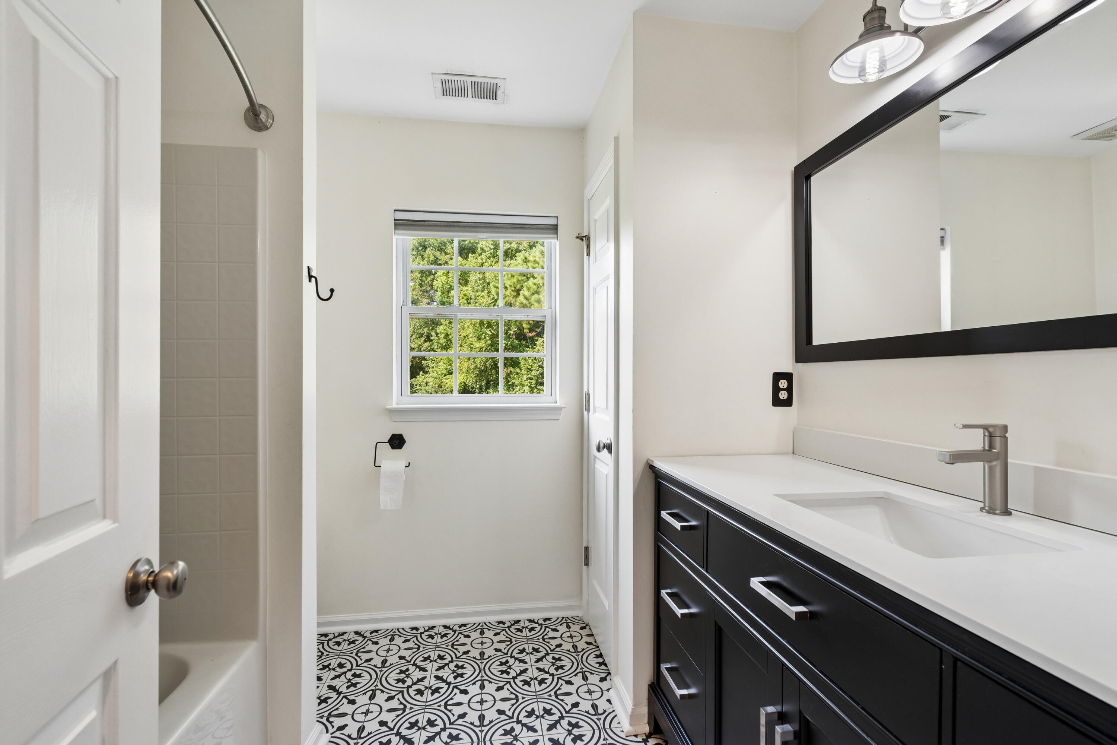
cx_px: 558
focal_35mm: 16
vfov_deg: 73.7
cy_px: 372
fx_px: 496
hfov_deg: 96.7
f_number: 8
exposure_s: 1/20
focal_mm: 16
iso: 400
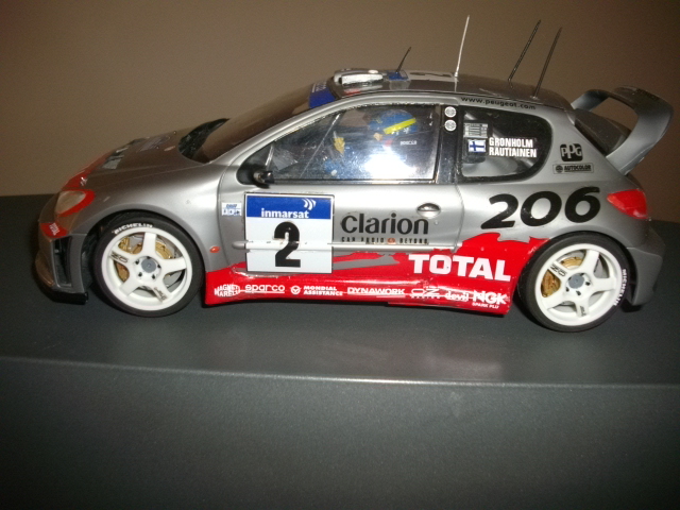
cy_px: 255
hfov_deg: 50.1
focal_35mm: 37
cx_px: 340
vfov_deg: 38.7
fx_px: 727
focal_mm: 6.2
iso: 200
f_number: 2.8
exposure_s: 1/50
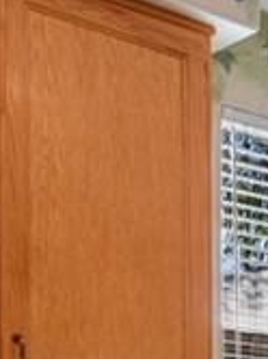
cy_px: 457
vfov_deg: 20.3
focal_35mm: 89
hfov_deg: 11.9
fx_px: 921
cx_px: 722
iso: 250
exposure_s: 1/2.5
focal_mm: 15
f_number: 9
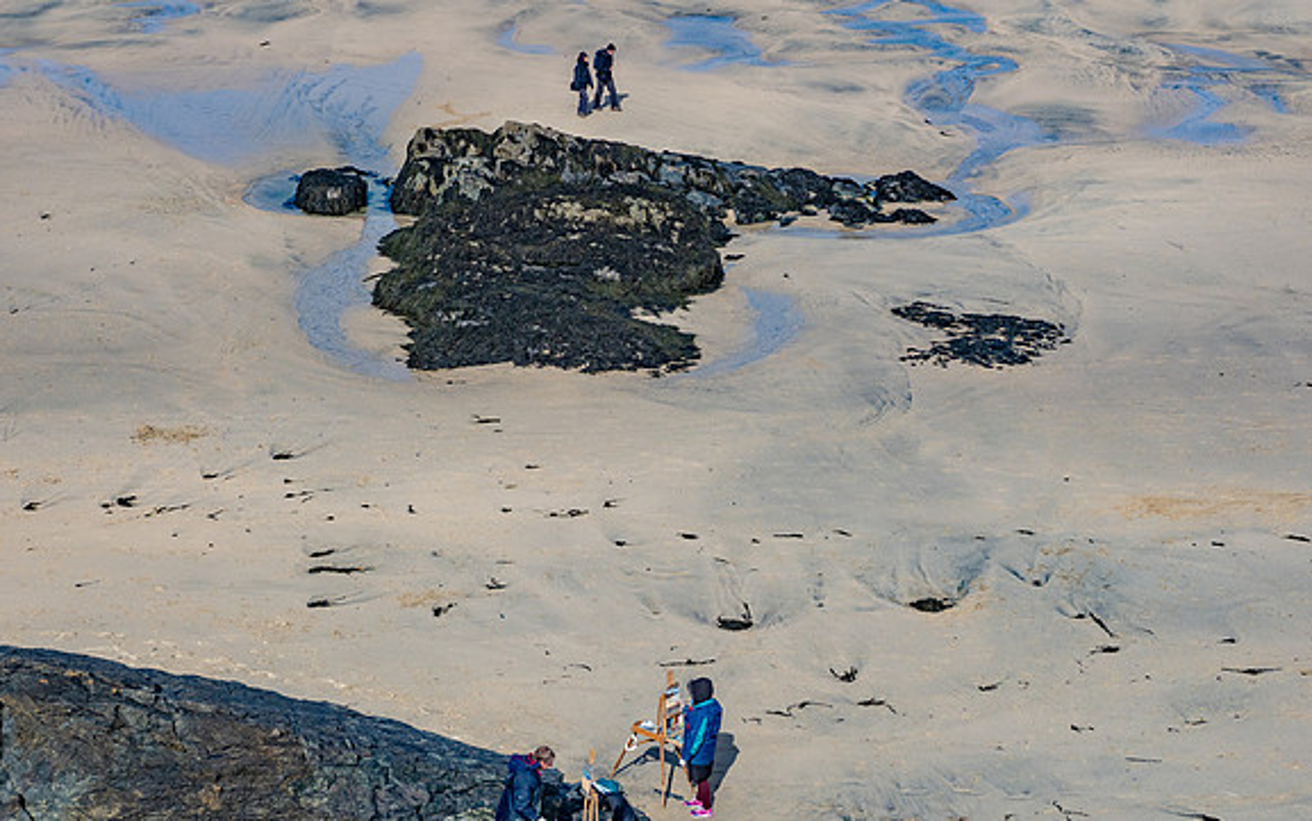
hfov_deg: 25.5
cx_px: 623
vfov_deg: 16.1
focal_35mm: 81
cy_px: 515
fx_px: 2897
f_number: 6.3
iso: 200
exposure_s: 1/1250
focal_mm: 35
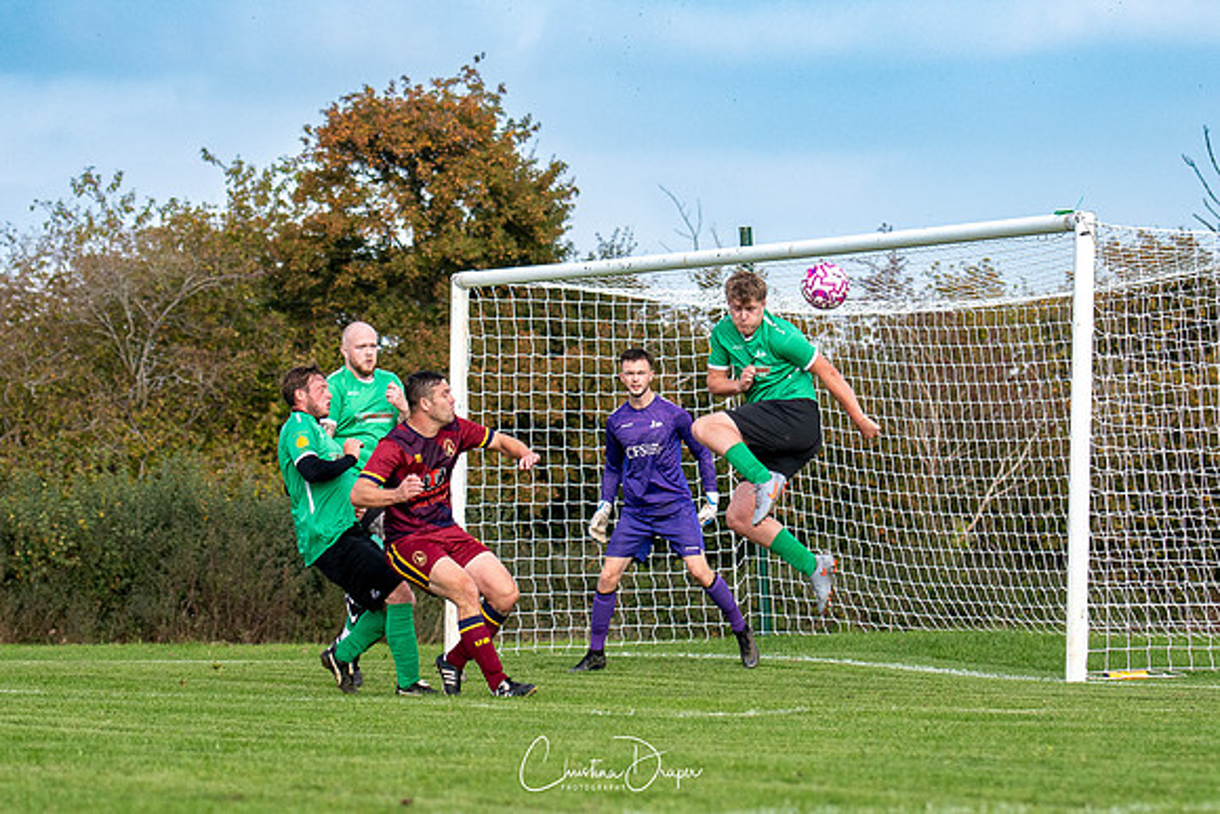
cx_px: 544
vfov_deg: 7.2
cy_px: 362
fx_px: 6487
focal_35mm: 191
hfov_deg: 10.7
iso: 320
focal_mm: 82
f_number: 2.8
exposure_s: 1/3200
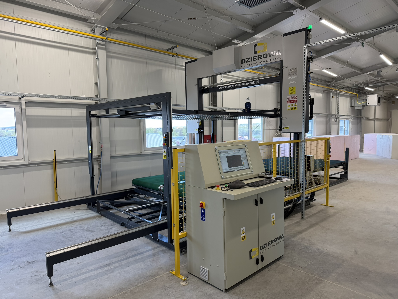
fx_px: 276
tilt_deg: -4.8
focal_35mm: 24
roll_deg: +1.0
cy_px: 150
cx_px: 199
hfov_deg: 71.6
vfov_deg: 56.8
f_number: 1.78
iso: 80
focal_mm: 6.76
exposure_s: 1/100
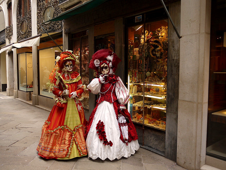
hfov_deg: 56.8
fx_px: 209
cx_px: 113
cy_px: 85
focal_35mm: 32
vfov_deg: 44.2
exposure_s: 1/60
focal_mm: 16
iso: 100
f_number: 4
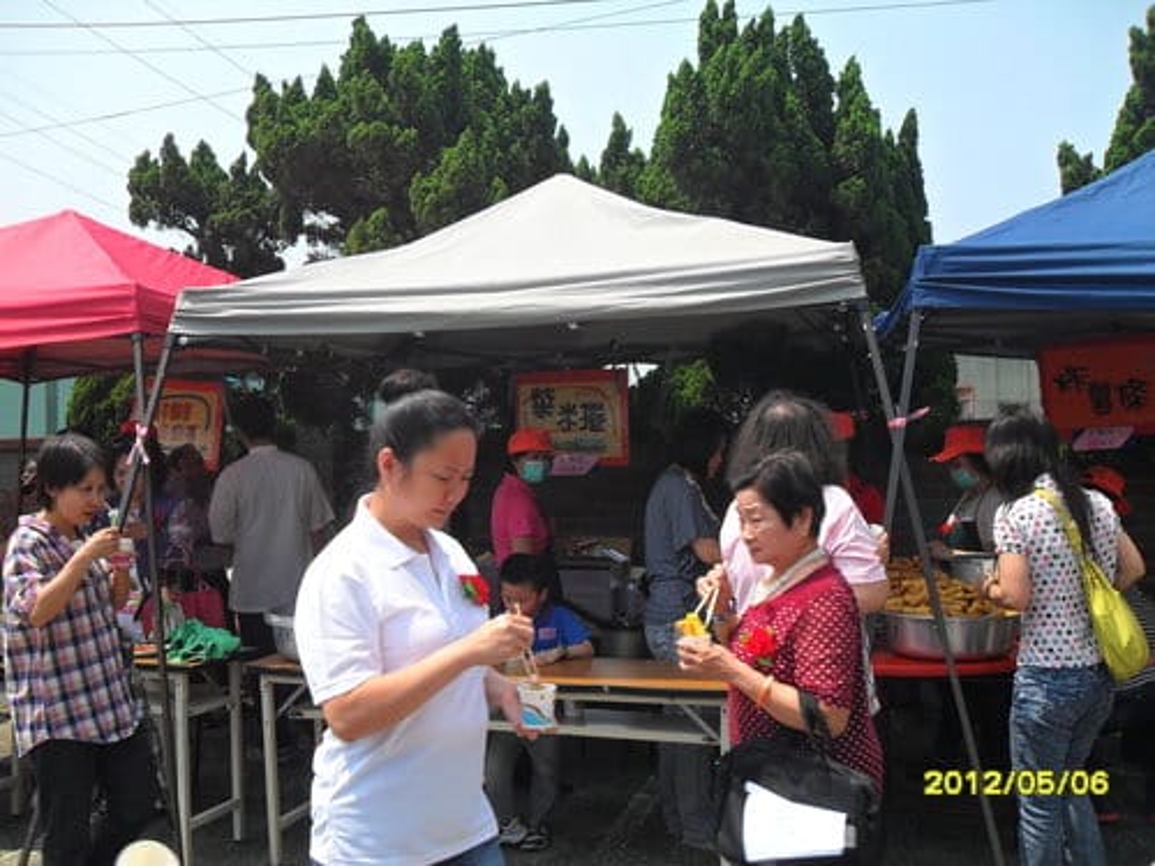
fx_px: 1168
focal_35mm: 35
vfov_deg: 40.7
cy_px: 433
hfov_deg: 52.6
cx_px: 578
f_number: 8.9
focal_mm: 6.2
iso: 100
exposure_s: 1/125
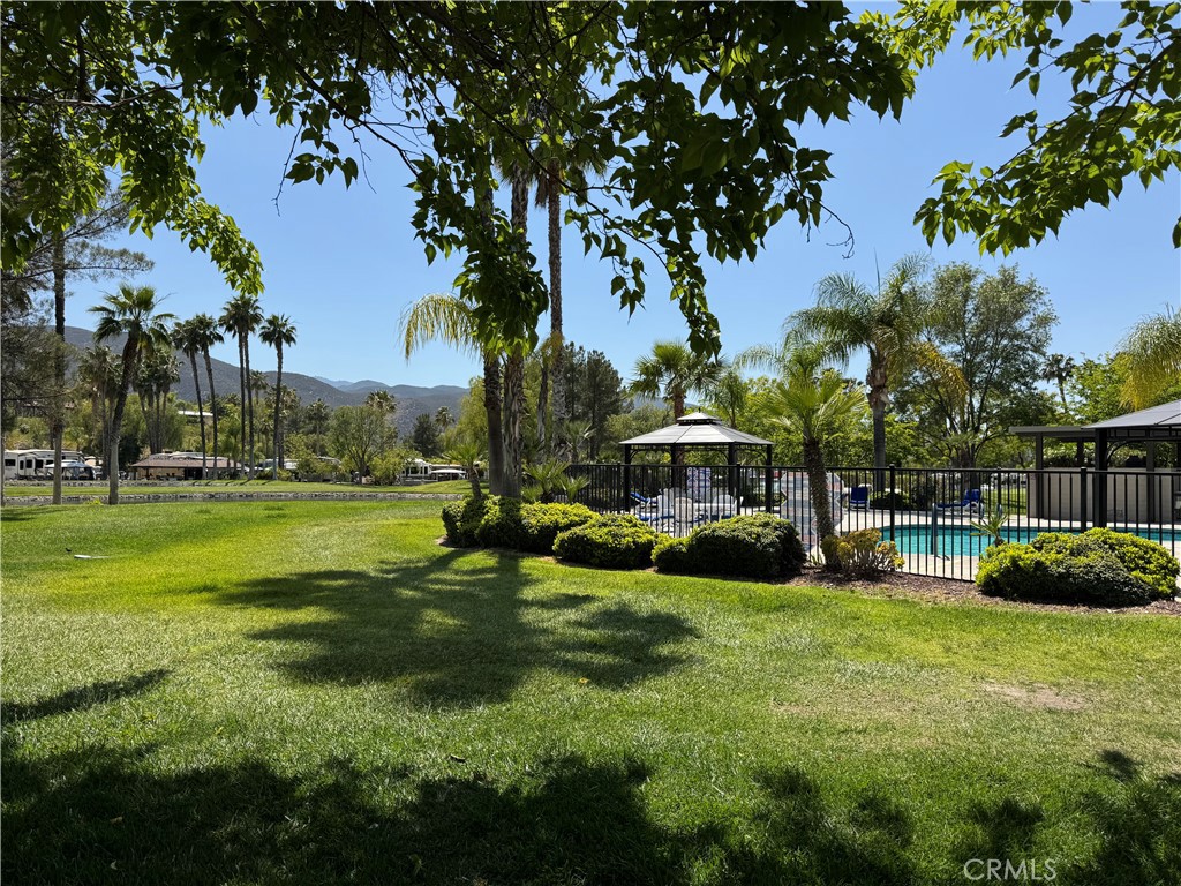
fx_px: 819
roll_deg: -0.6
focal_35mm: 24
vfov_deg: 56.8
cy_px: 443
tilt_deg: +0.0
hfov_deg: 71.6
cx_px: 590
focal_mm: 6.76
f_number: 1.78
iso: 80
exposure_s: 1/4608
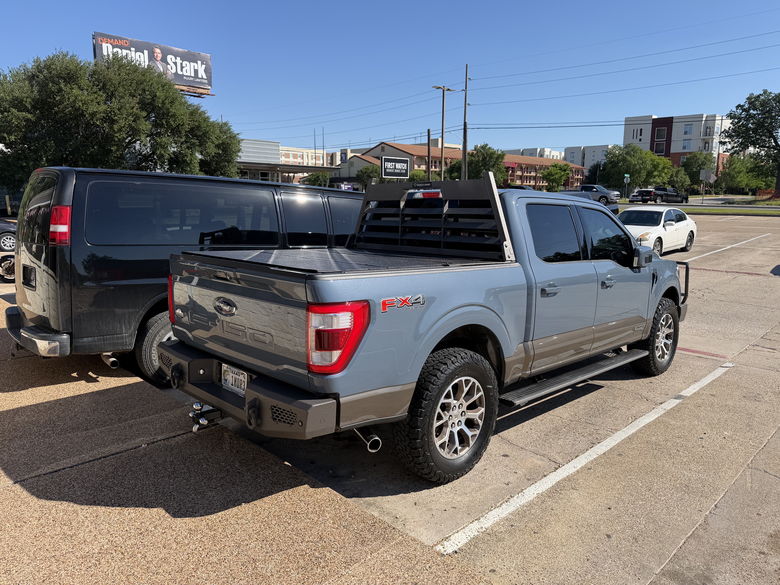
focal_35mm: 24
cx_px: 390
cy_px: 292
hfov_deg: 71.6
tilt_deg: -10.2
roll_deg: -0.4
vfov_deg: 56.8
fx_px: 541
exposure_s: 1/3953
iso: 80
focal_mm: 6.76
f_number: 1.78
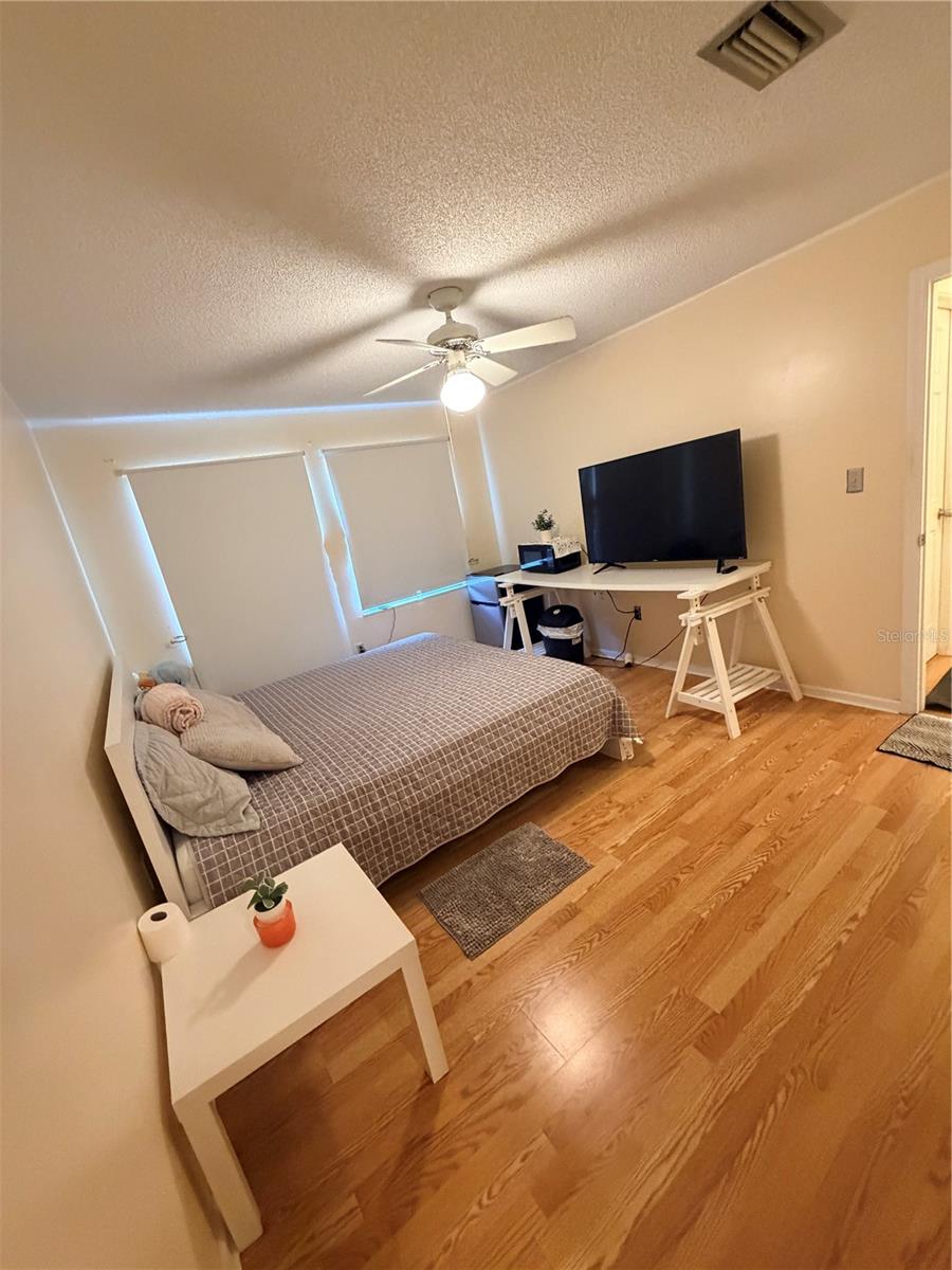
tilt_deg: -13.1
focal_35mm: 14
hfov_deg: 85.7
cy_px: 635
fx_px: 513
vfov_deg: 102.1
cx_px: 476
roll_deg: +9.7
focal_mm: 2.22
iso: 640
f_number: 2.2
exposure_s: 1/60
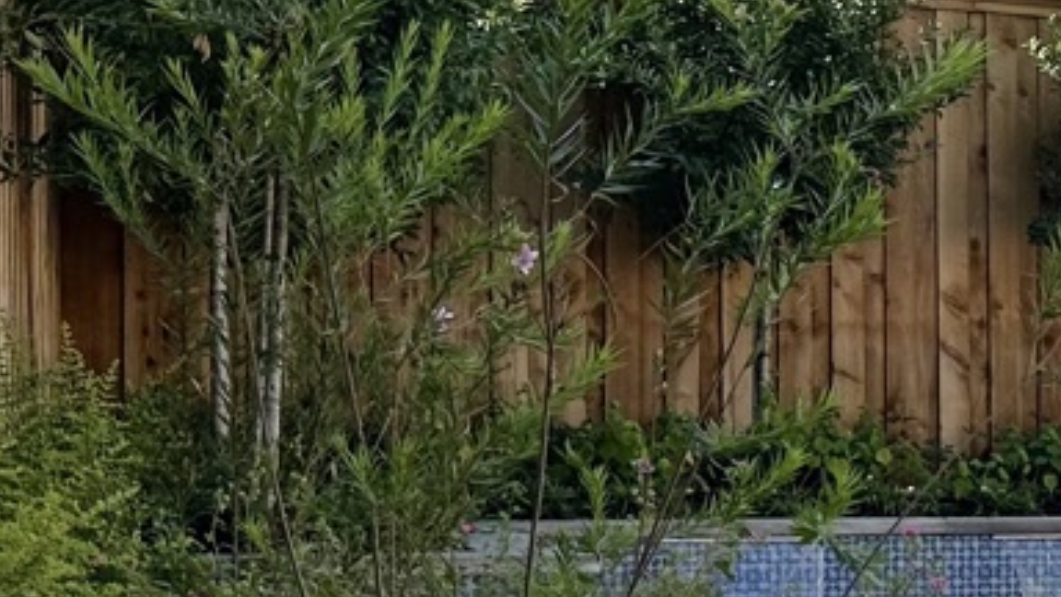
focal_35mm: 109
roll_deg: -0.8
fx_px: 3067
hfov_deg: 17.1
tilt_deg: -4.7
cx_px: 1735
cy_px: 578
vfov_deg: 11.0
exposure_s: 1/2110
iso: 80
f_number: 1.78
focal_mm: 6.86
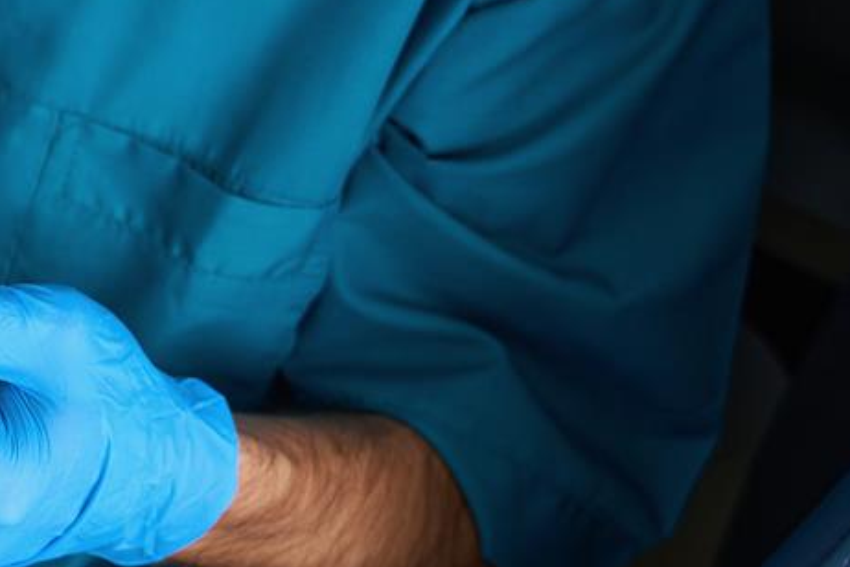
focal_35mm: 158
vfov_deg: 8.6
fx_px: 3730
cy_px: -22
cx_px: -504
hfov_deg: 12.3
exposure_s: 1/250
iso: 320
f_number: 2.8
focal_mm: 38
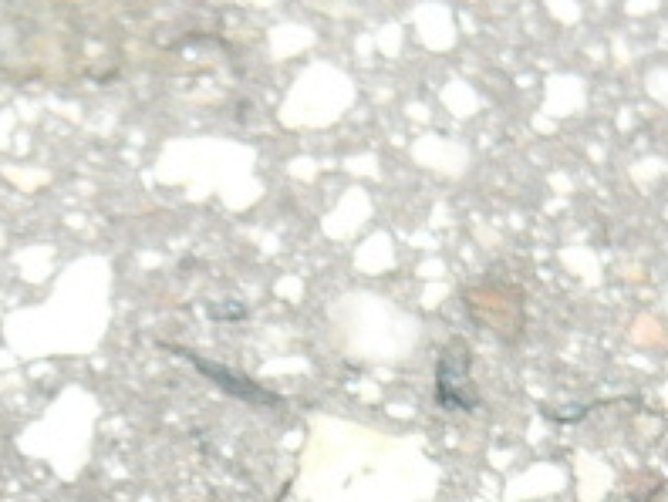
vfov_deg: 5.3
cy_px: 866
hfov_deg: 7.0
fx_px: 5410
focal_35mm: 280
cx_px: -39
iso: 100
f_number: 4
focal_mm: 10.8
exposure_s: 1/60
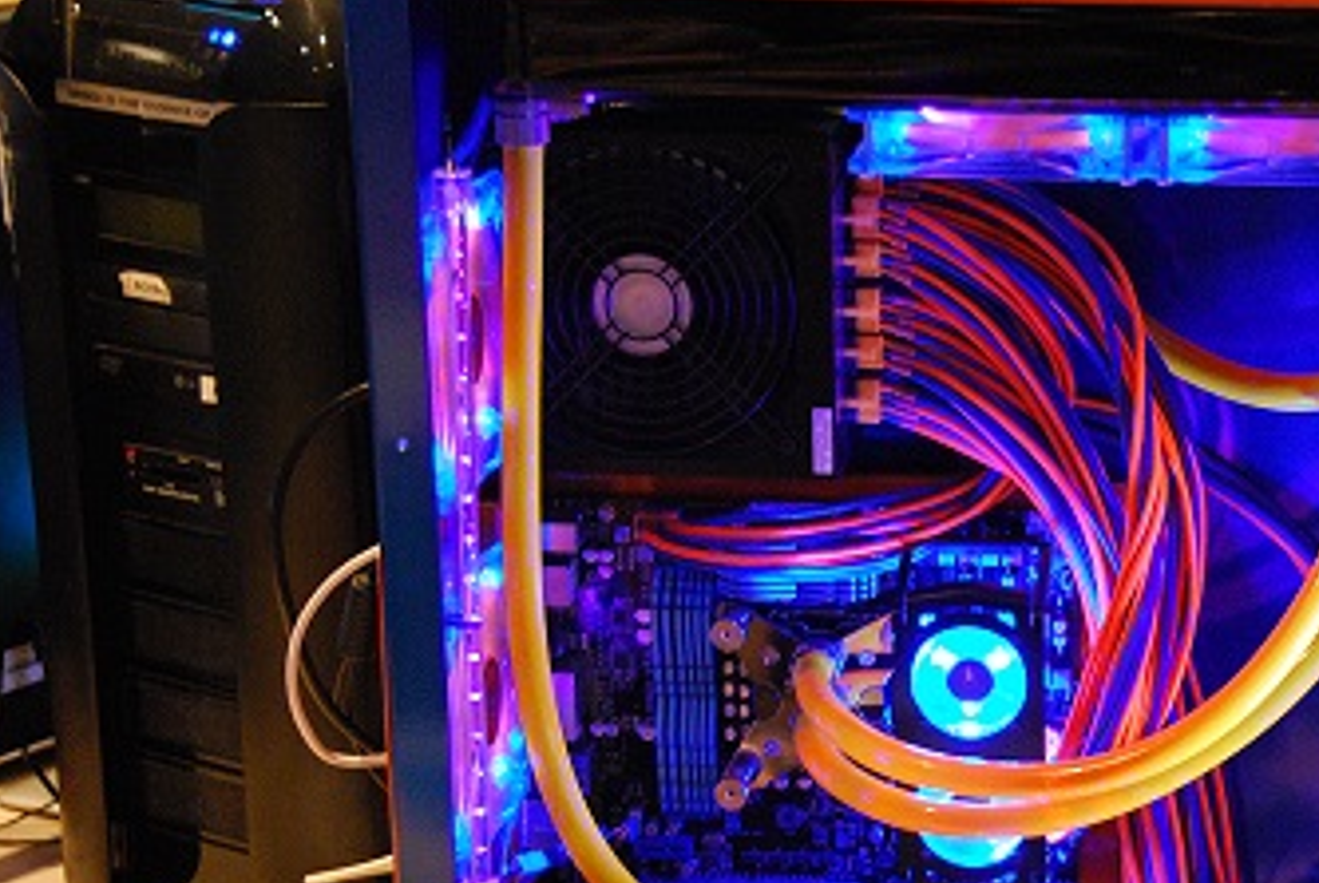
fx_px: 4219
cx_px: 1139
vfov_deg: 11.9
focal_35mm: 115
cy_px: 687
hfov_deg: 17.6
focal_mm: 44
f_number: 4.5
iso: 1600
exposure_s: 1/6
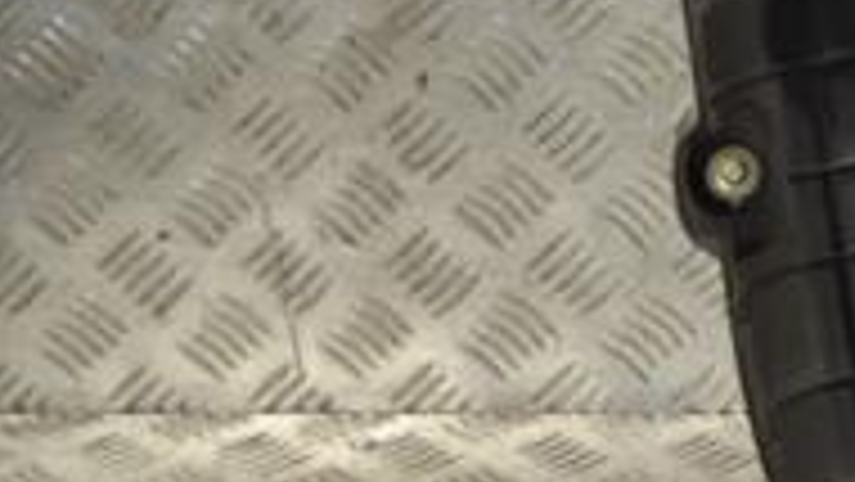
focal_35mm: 159
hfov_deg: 13.0
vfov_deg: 7.5
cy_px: -176
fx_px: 3606
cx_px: 1130
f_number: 4.8
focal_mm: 32
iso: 220
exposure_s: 1/30
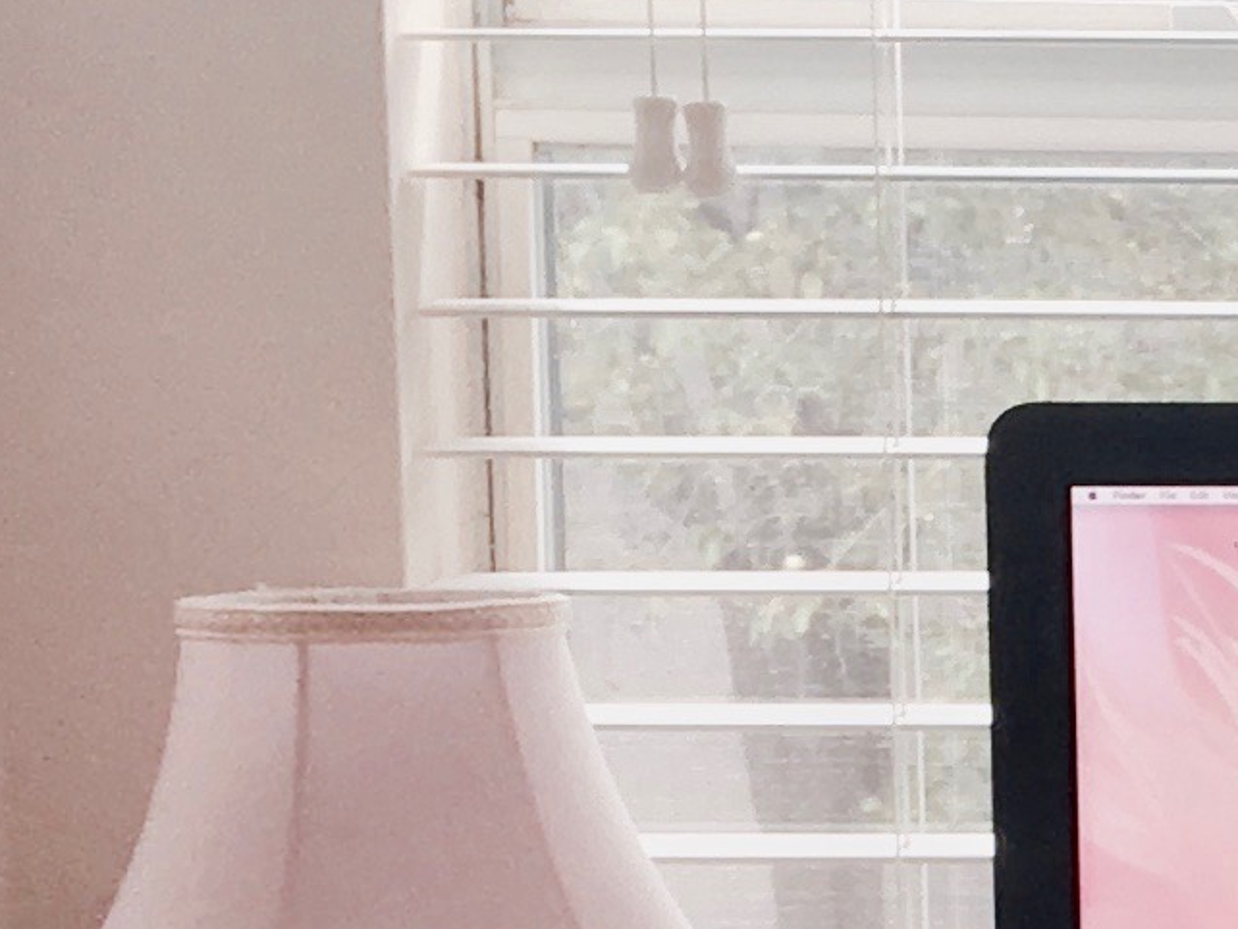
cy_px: 1486
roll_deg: +0.3
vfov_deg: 8.0
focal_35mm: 182
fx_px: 6511
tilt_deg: -7.5
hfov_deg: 10.3
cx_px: 2179
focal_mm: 4.15
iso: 25
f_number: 2.2
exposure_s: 1/40
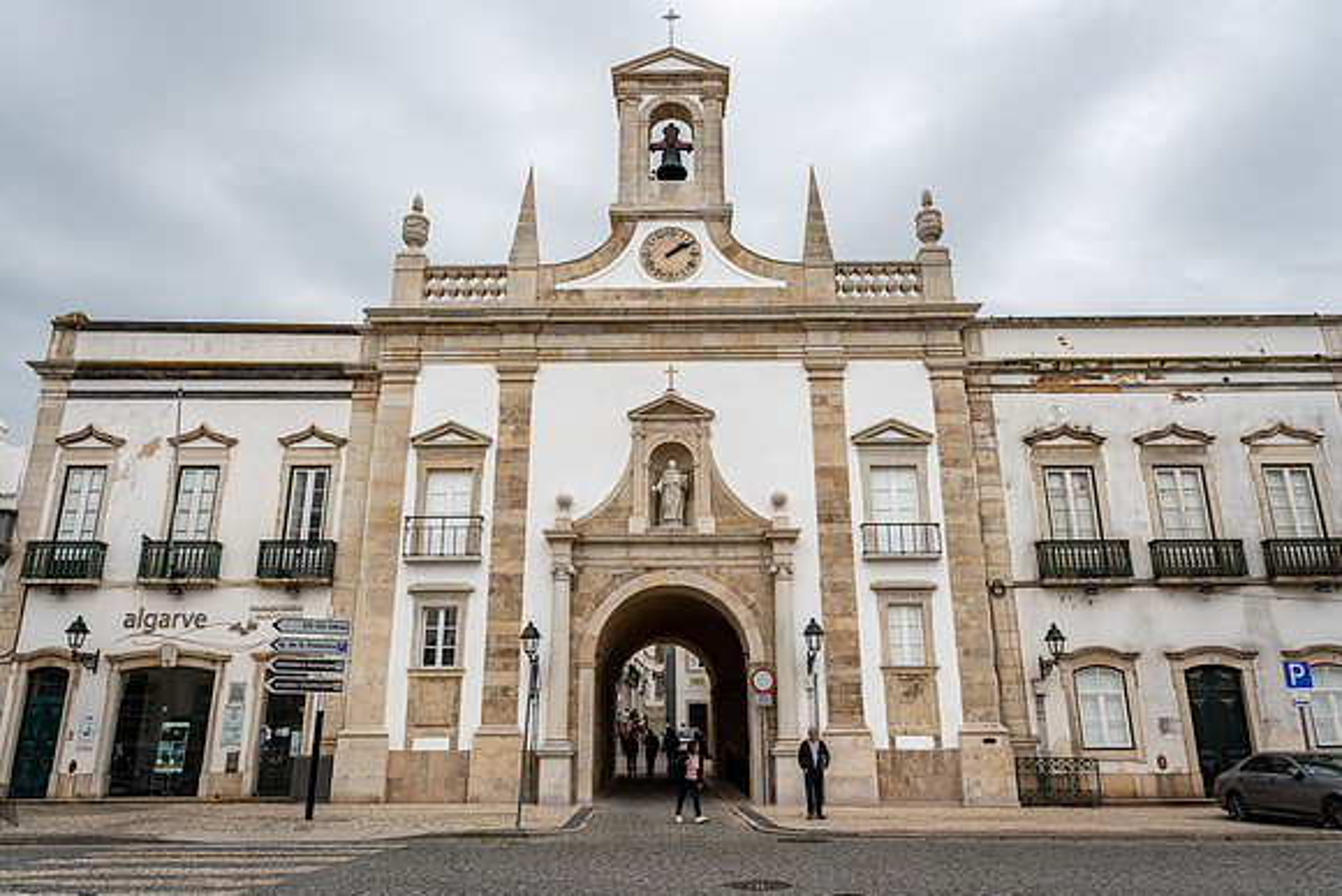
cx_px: 674
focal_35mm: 25
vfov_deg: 52.0
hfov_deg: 72.4
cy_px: 455
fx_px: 917
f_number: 7.1
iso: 100
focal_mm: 24
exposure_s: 1/320
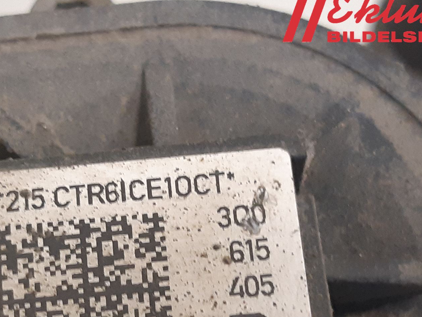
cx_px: 146
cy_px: 242
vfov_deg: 33.6
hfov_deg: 44.2
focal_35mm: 42
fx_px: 512
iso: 250
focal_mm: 3.93
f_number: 1.7
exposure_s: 1/50
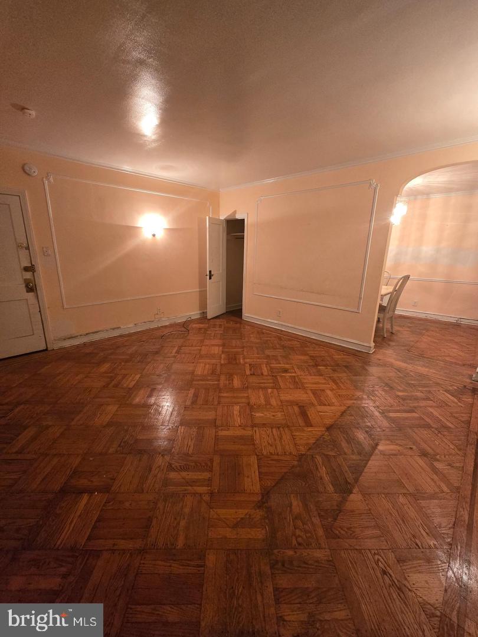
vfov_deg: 106.2
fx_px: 239
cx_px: 239
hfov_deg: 89.9
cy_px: 318
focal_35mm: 13
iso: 800
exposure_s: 1/60
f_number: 2.2
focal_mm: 2.2
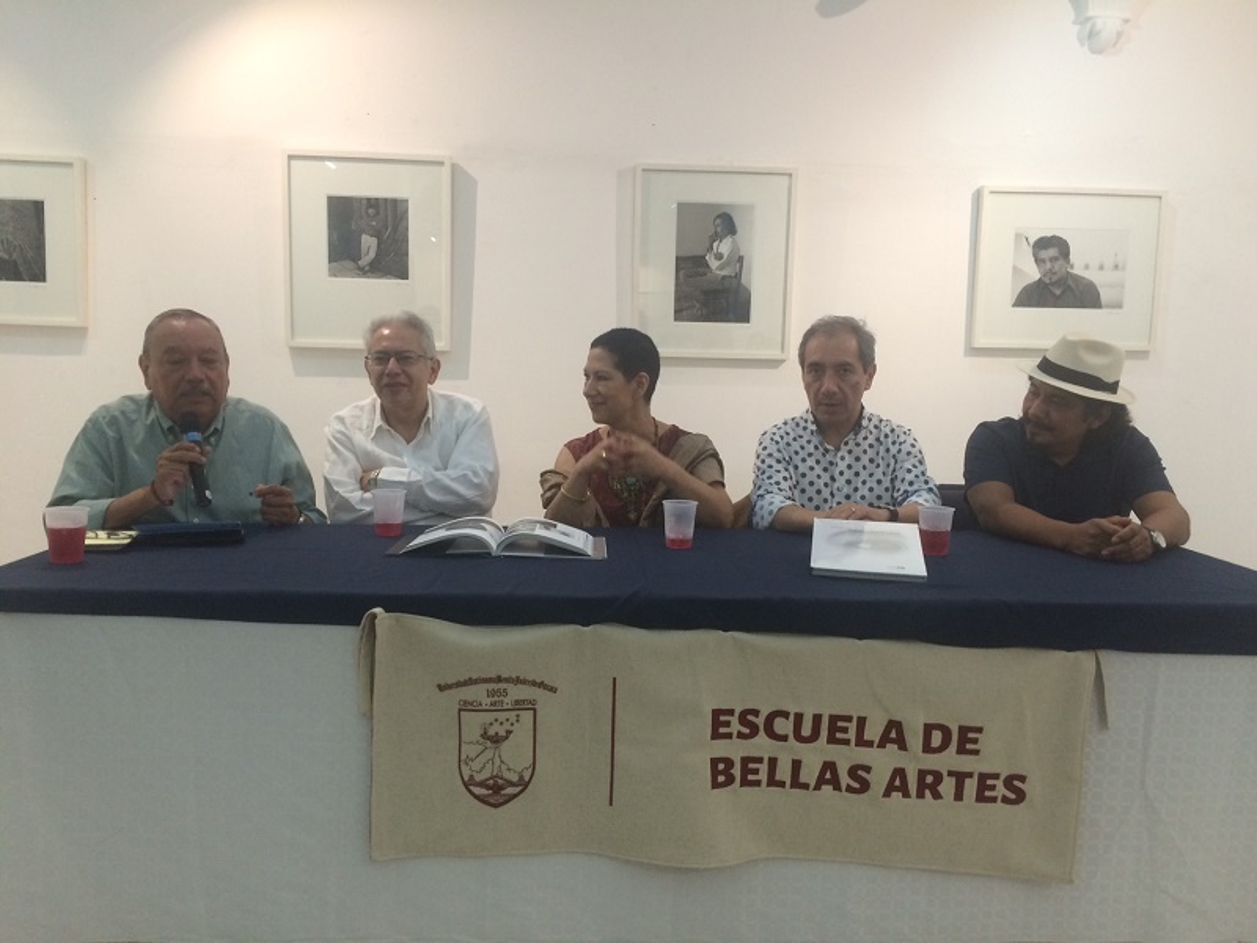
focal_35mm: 29
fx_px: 1053
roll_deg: -1.6
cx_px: 628
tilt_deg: -4.8
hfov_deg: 61.7
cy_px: 472
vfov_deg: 48.2
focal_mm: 4.15
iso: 100
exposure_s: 1/30
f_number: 2.2
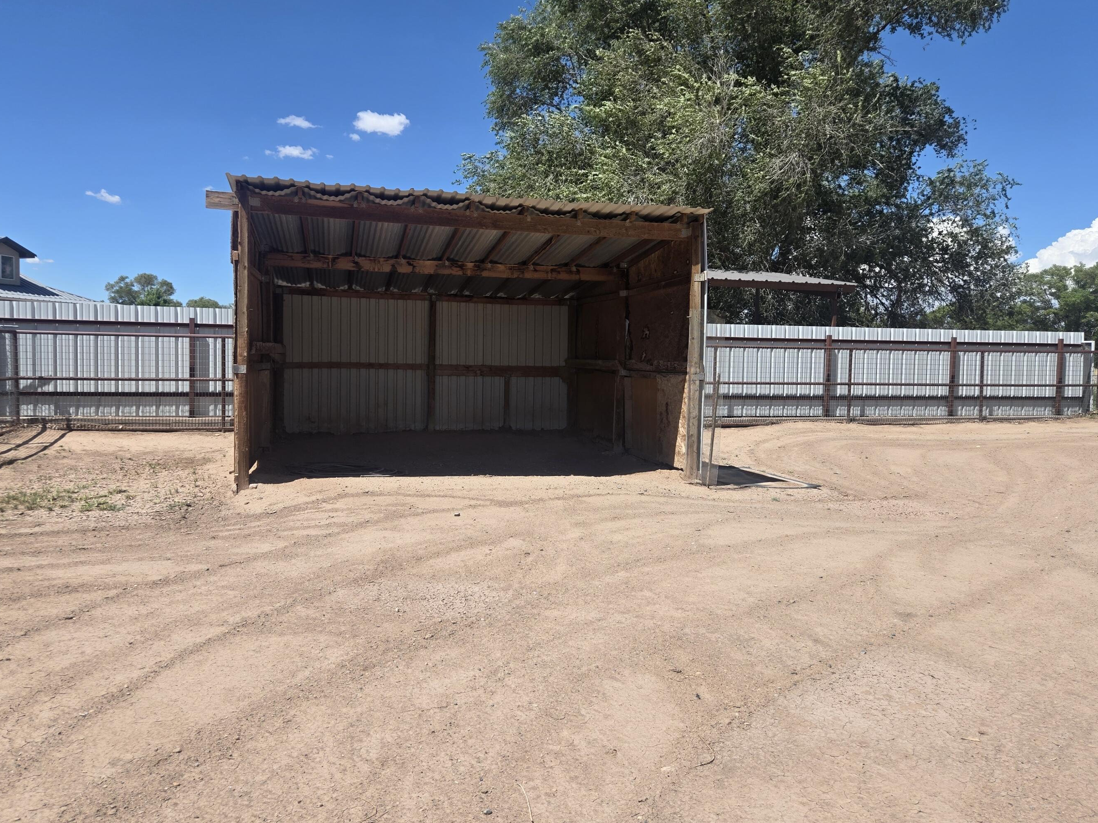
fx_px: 825
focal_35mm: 26
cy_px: 404
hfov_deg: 67.2
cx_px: 503
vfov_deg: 53.1
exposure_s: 1/2921
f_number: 1.8
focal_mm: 5.4
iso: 40
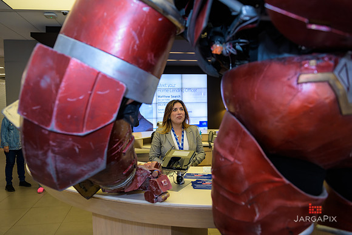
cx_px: 176
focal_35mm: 27
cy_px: 118
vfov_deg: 48.0
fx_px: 264
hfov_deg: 67.4
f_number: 3.2
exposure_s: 1/125
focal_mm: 27
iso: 800
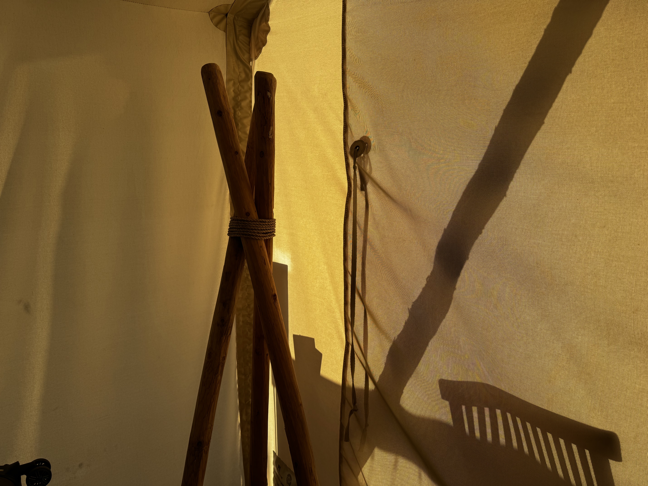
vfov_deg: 56.8
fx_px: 449
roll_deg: +1.6
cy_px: 243
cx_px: 324
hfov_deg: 71.6
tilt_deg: -8.6
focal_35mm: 24
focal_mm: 6.76
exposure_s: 1/842
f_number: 1.78
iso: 80
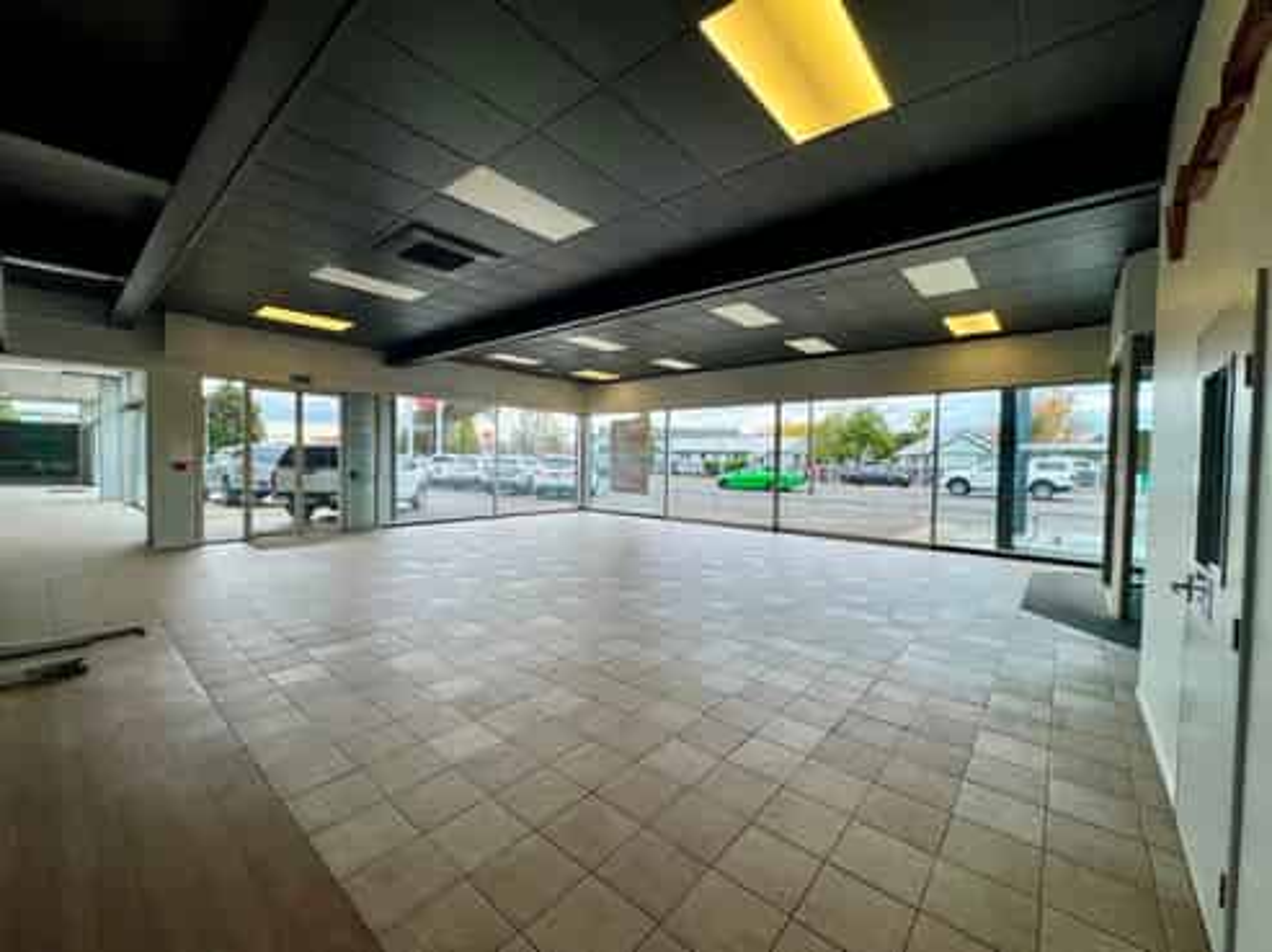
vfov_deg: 85.6
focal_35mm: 14
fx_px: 514
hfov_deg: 102.1
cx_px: 636
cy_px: 476
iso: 40
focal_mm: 2.22
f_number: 2.2
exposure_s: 1/196
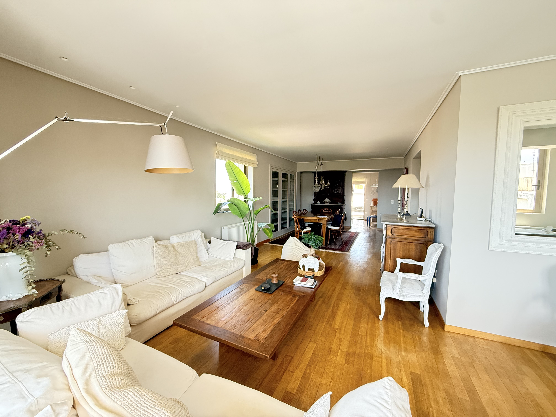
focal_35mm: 14
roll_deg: -0.4
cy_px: 208
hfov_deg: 102.1
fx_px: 225
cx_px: 278
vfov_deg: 85.7
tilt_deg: -3.7
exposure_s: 1/87
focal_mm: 2.22
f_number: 2.2
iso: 400
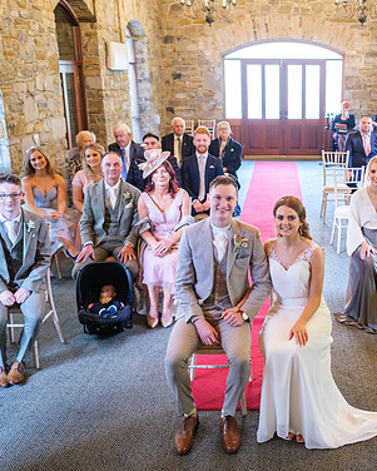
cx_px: 298
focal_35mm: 38
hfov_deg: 37.8
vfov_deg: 47.9
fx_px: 530
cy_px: 227
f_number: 2
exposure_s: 1/160
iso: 2500
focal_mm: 16
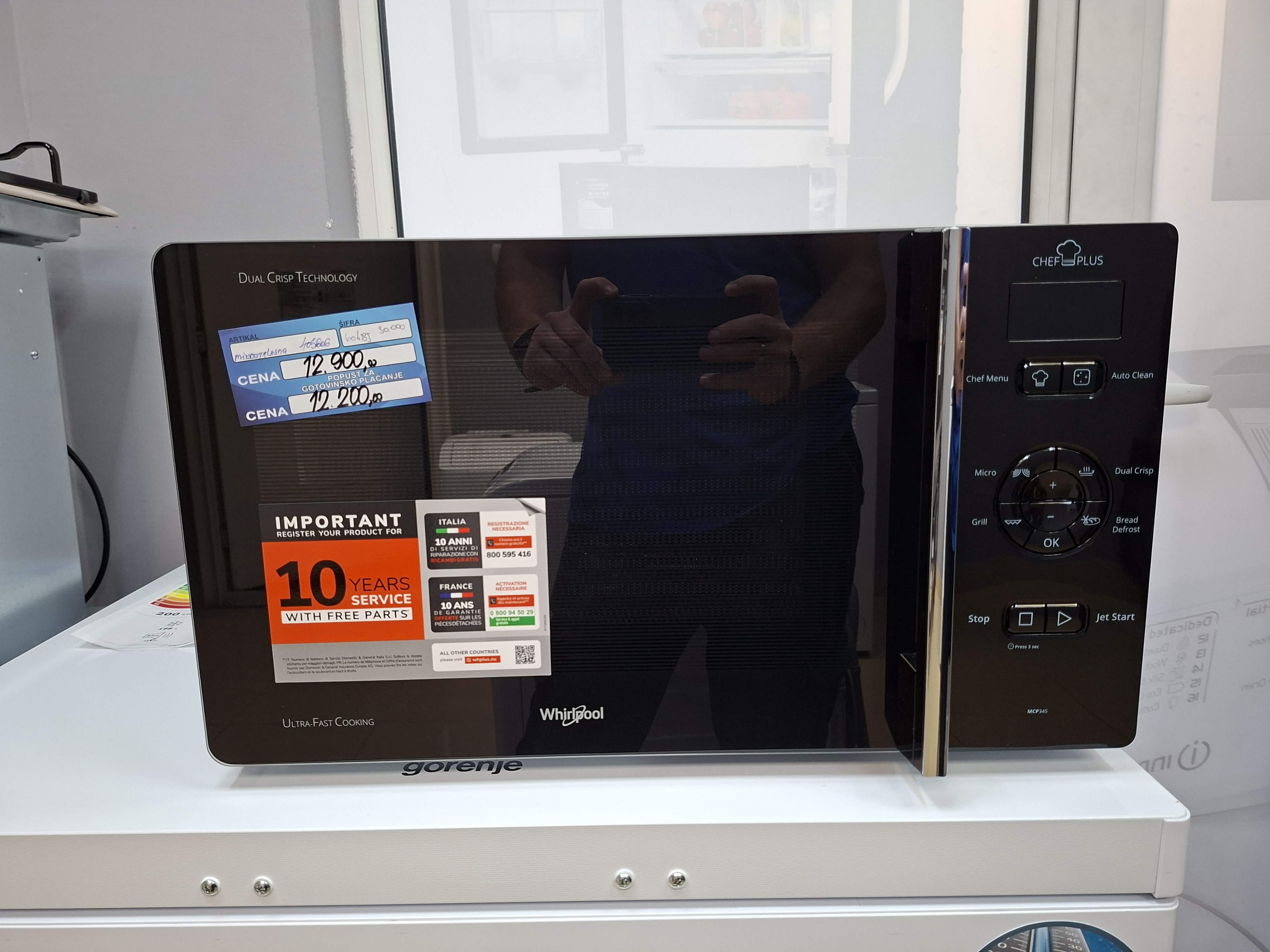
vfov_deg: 58.9
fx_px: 844
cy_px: 476
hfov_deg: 73.9
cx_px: 635
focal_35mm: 23
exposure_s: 1/50
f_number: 1.8
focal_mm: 5.54
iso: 200
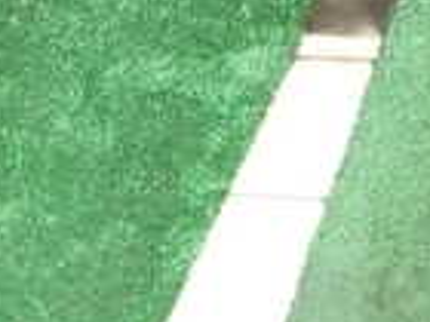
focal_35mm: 107
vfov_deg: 12.1
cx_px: -381
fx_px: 1329
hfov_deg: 15.4
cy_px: 662
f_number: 2
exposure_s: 1/30
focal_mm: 4.5
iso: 400
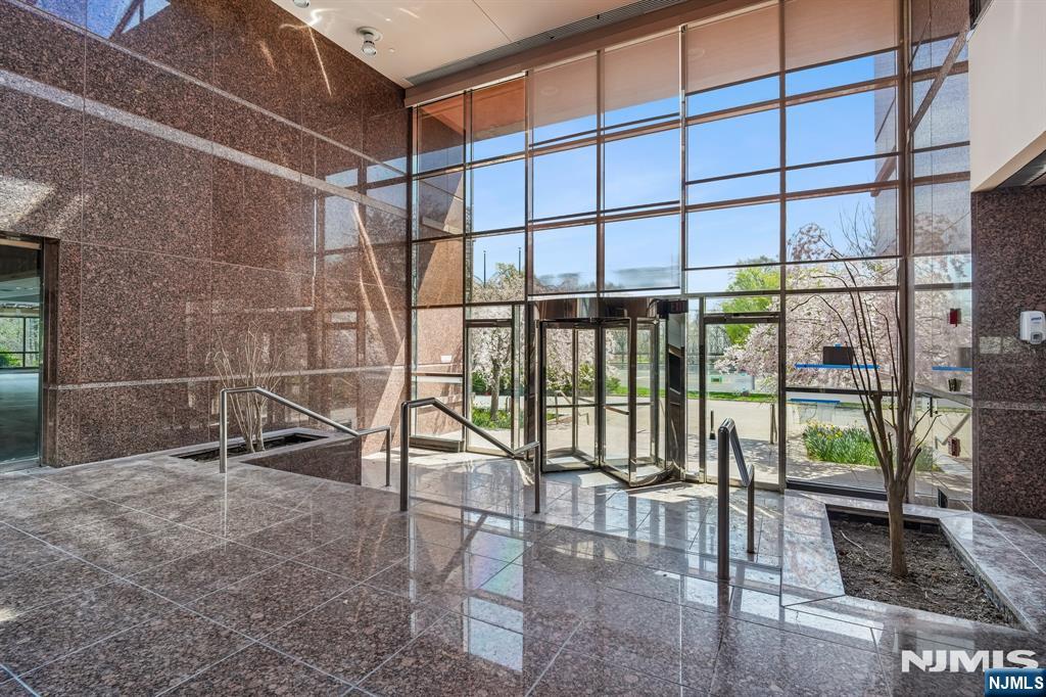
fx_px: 465
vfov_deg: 73.7
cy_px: 348
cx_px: 523
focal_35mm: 16
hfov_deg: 96.8
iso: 400
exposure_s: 1/125
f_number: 8
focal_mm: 16
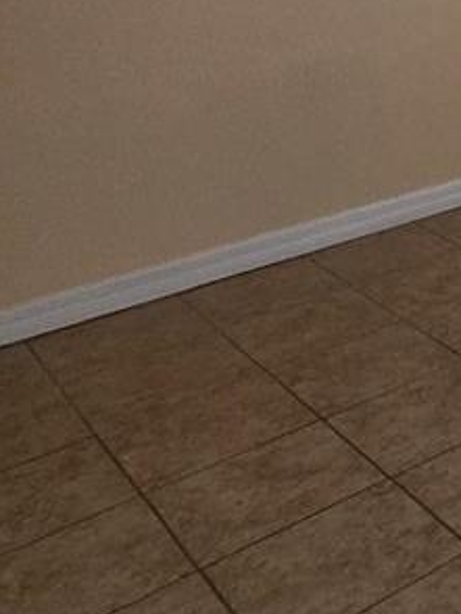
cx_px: 920
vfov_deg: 30.4
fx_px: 940
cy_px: -132
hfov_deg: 18.4
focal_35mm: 53
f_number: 2.2
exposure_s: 1/359
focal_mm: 2.2
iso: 160
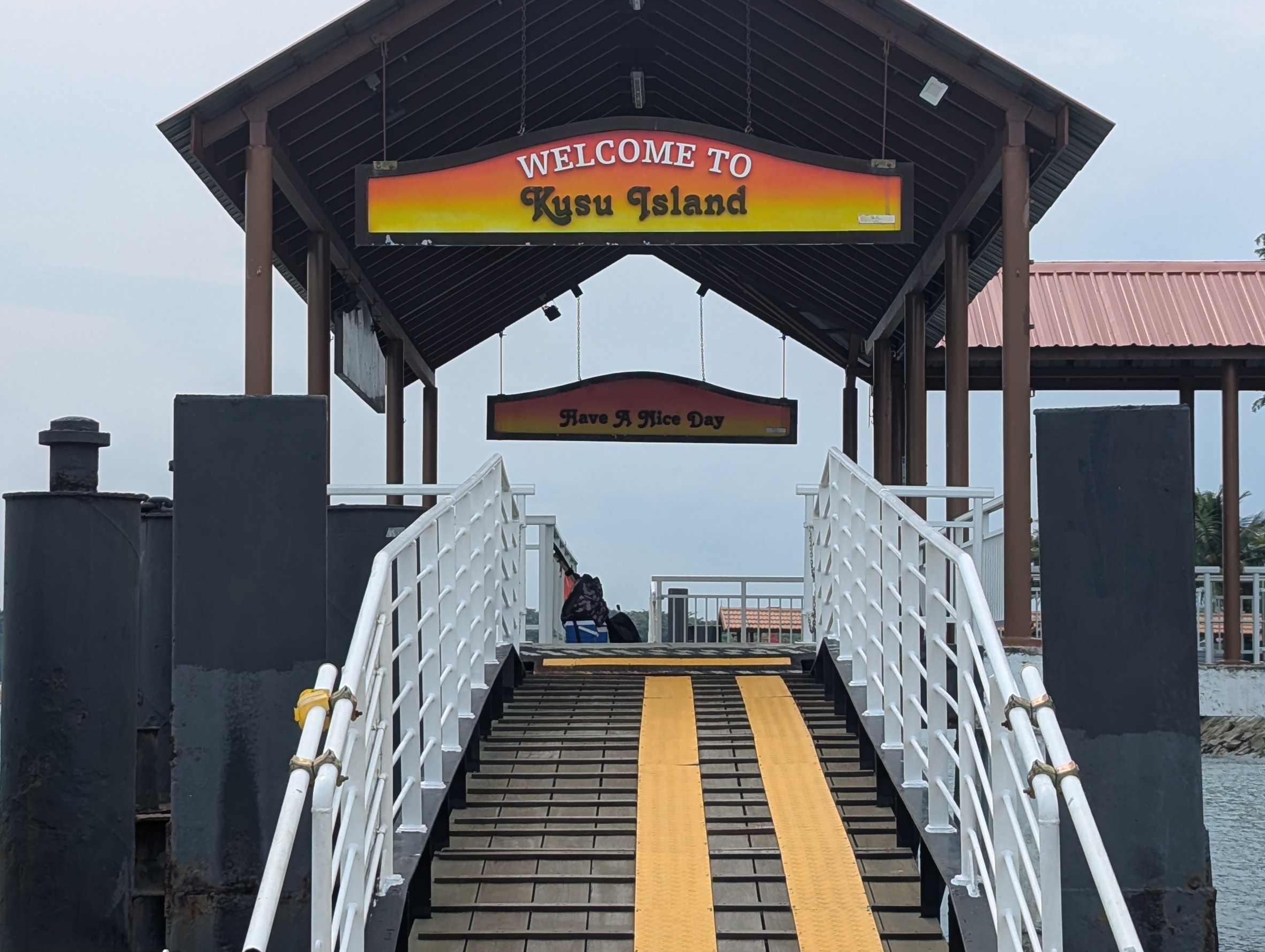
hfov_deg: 23.5
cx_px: 630
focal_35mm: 83
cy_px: 579
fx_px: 3037
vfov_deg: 17.8
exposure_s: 1/1357
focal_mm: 6.81
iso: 42
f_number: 1.85
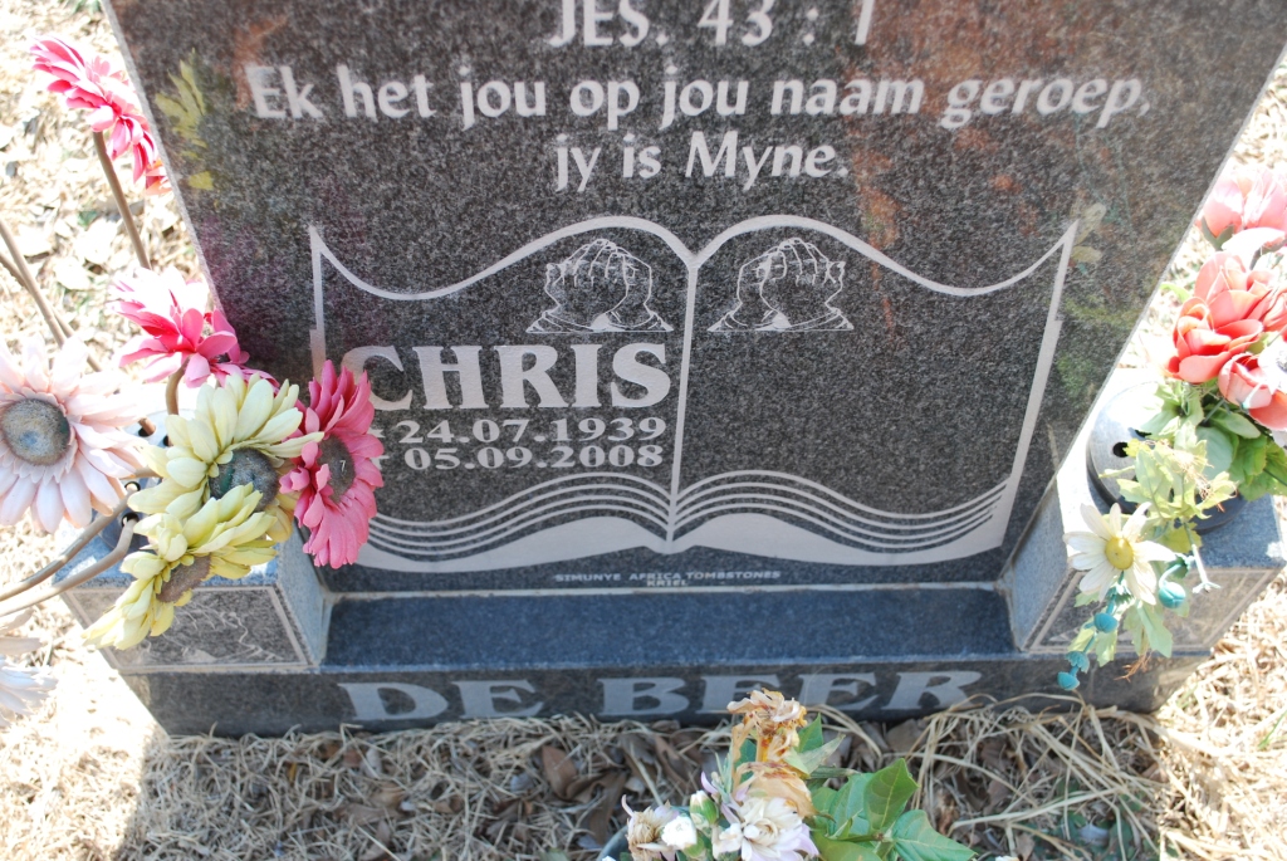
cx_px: 644
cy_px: 430
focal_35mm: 45
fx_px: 1610
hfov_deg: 43.6
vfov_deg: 29.9
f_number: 5.6
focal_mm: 30
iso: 200
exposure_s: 1/125
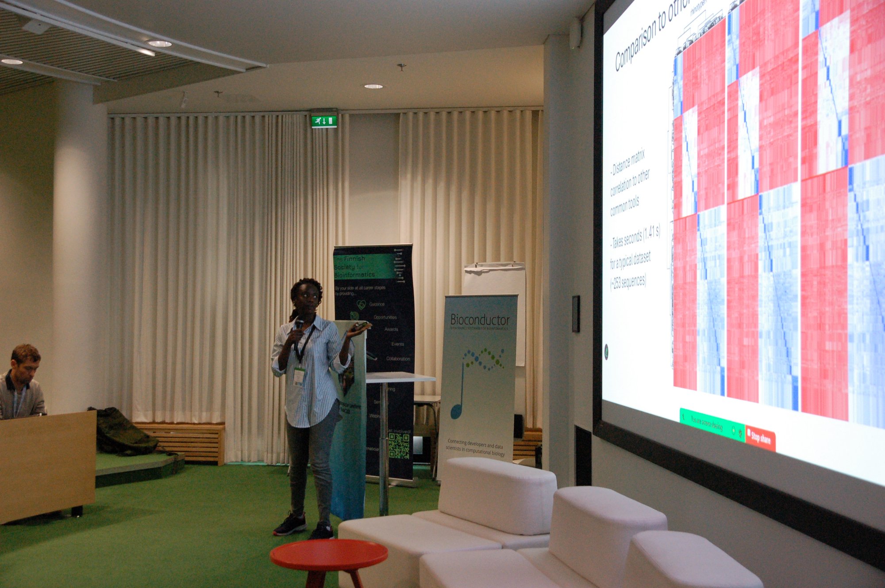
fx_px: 1068
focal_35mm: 44
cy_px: 294
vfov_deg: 30.8
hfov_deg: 45.0
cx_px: 442
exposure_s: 1/125
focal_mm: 29
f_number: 4.5
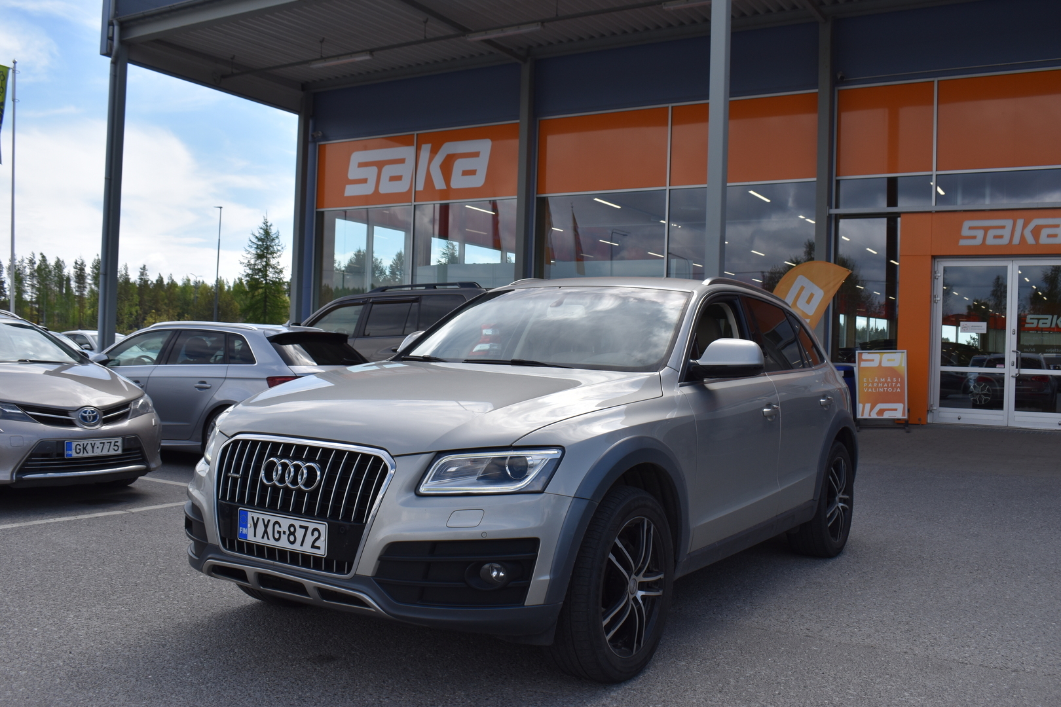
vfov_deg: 40.0
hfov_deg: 57.2
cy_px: 354
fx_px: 973
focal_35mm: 33
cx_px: 530
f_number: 8
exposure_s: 1/750
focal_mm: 22
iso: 200
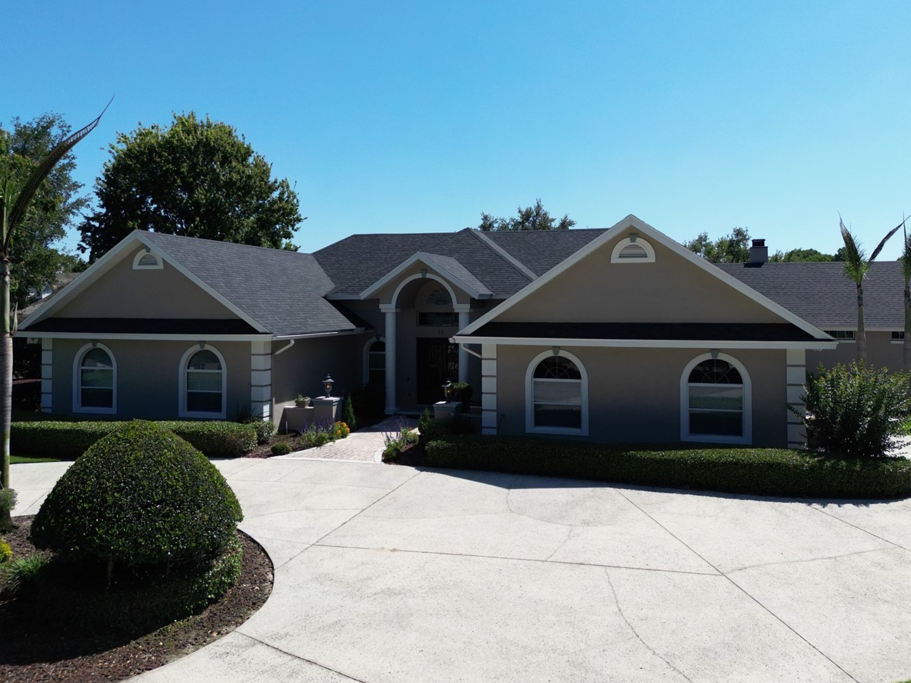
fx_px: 763
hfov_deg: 61.7
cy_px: 297
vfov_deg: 48.1
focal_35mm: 29
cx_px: 461
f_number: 1.7
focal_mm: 6.72
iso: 120
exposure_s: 1/3000
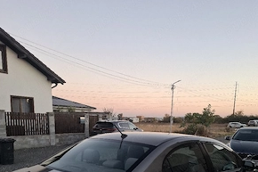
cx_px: 133
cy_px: 164
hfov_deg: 57.2
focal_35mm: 33
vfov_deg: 36.6
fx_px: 236
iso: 100
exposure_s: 1/100
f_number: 1.8
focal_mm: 5.54
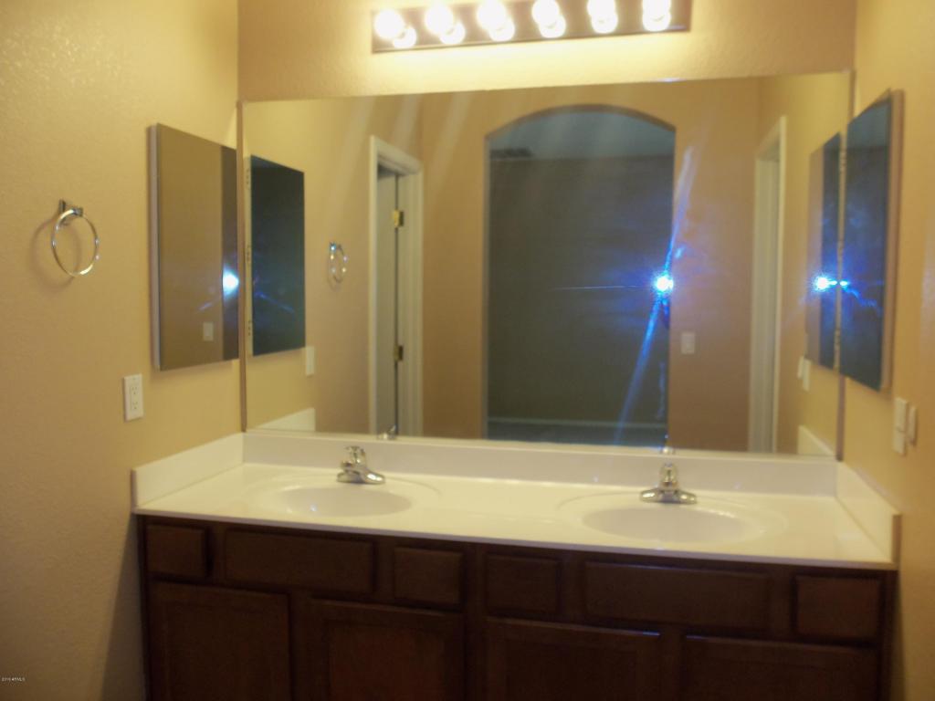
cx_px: 468
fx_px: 783
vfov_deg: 48.2
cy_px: 350
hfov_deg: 61.7
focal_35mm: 29
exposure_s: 1/30
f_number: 3.4
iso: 100
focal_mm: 5.2
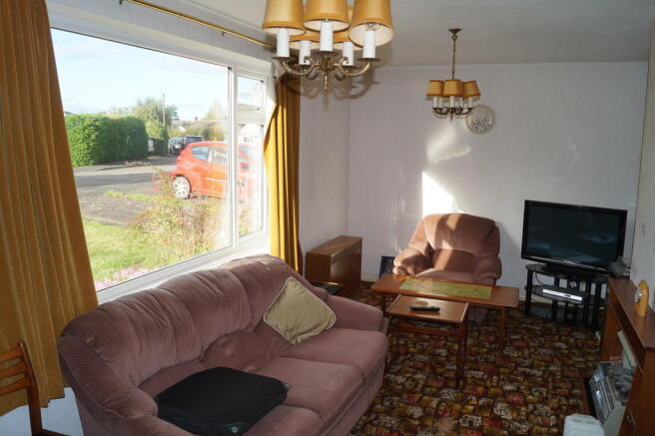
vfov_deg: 47.9
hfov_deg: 67.4
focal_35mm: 27
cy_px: 218
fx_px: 491
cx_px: 328
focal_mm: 18
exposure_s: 1/100
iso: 100
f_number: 4.5
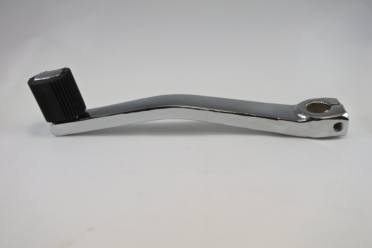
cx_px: 186
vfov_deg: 35.9
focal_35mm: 37
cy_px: 124
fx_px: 382
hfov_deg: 51.9
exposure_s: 1/250
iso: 360
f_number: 4
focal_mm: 14
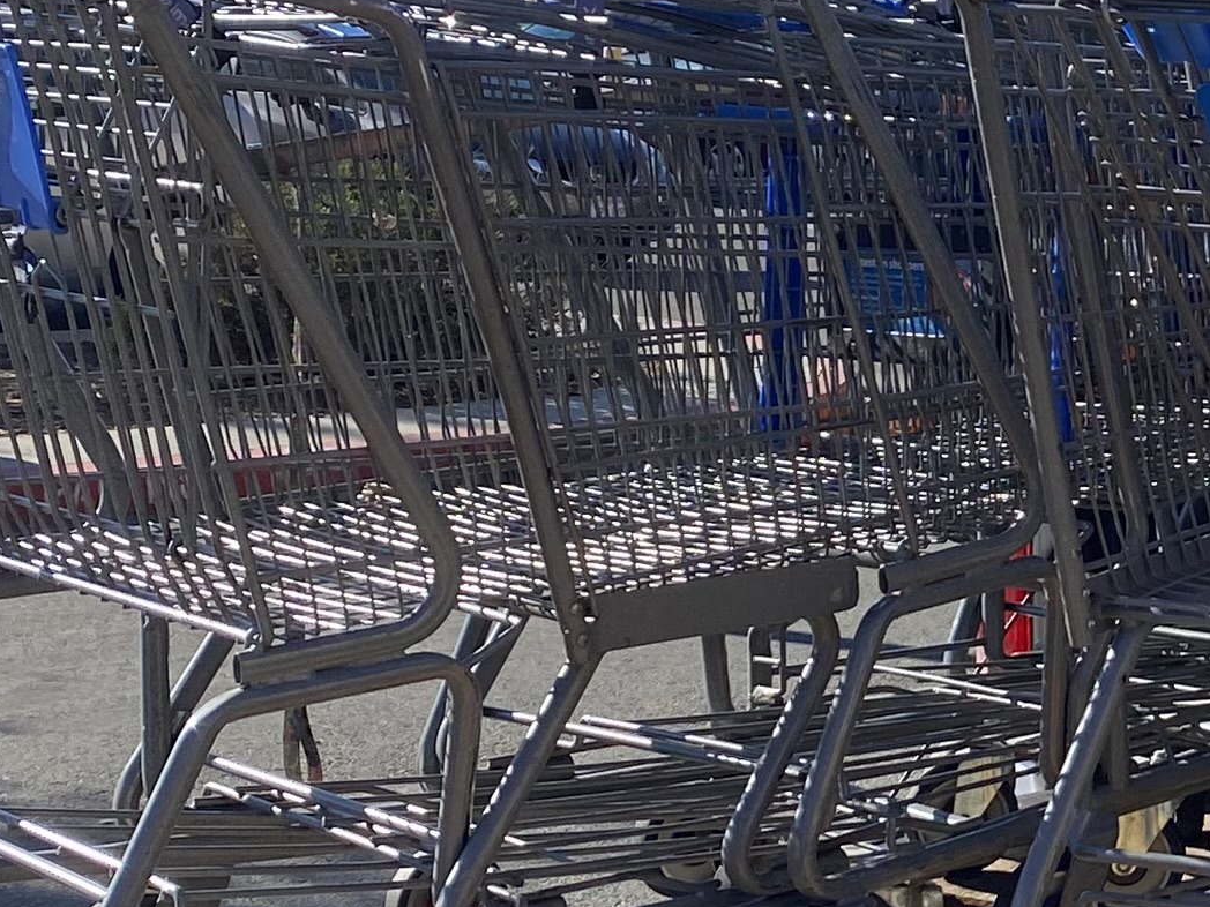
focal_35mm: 100
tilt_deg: -6.1
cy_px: 440
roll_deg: -1.7
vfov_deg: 14.8
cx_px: 1600
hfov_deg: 18.2
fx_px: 3495
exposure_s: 1/2183
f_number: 1.8
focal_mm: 4.25
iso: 32
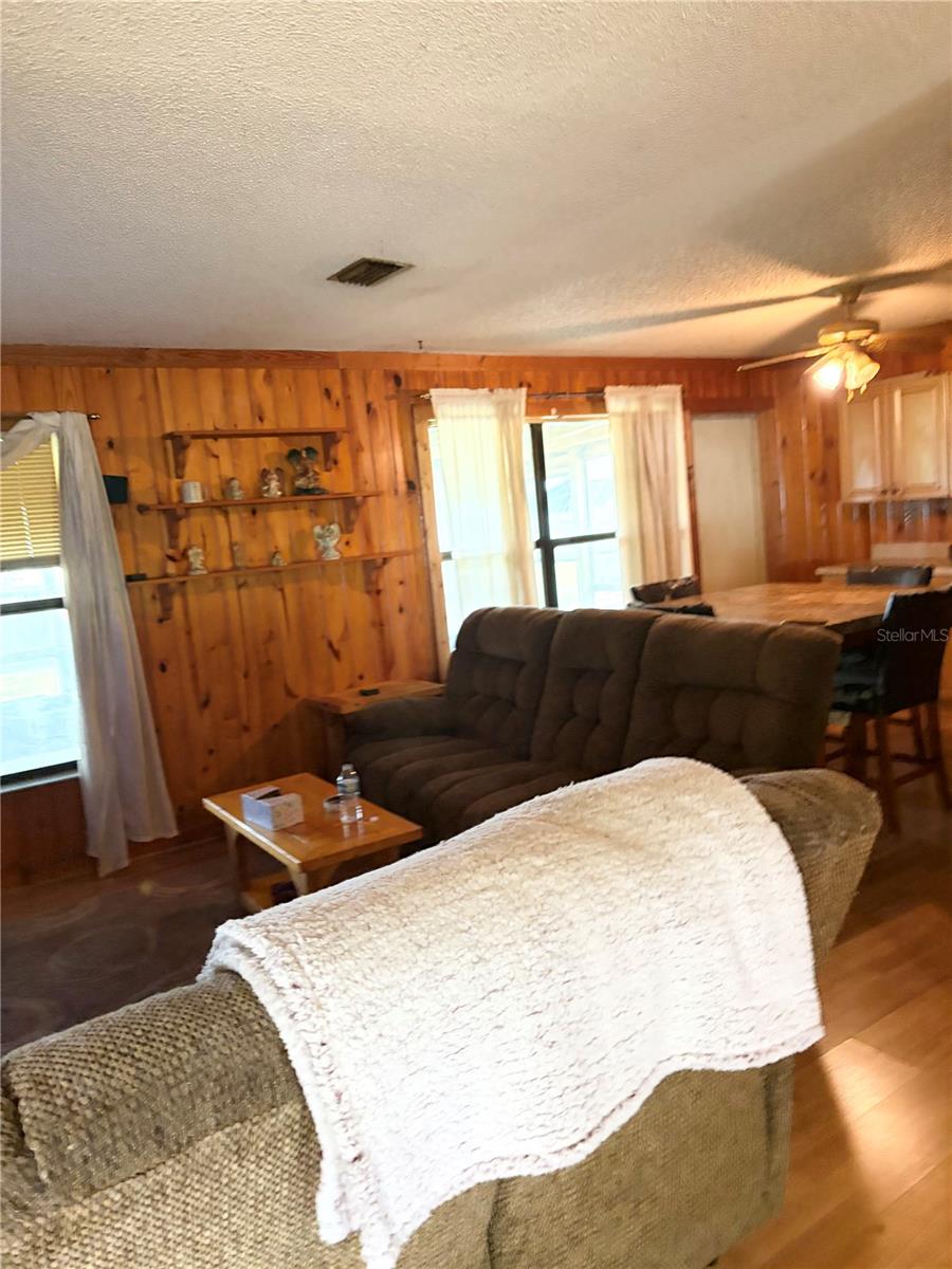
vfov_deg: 67.3
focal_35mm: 26
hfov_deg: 53.1
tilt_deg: -6.4
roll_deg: +2.0
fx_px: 953
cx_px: 476
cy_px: 634
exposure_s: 1/40
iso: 500
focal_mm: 5.96
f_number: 1.6
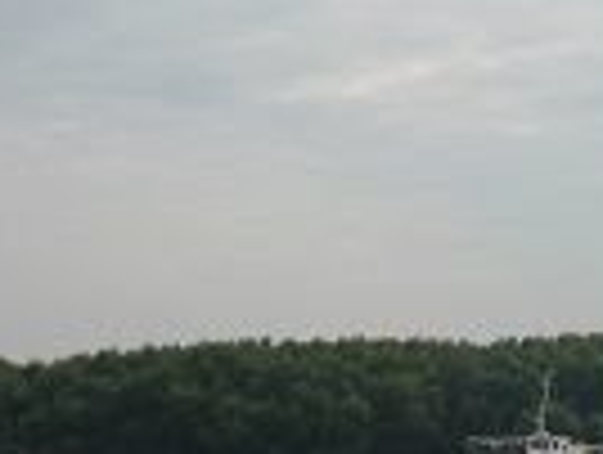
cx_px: 508
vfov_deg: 14.3
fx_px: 1763
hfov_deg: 19.2
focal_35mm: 101
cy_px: 508
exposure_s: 1/320
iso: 100
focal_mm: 5.5
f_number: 8
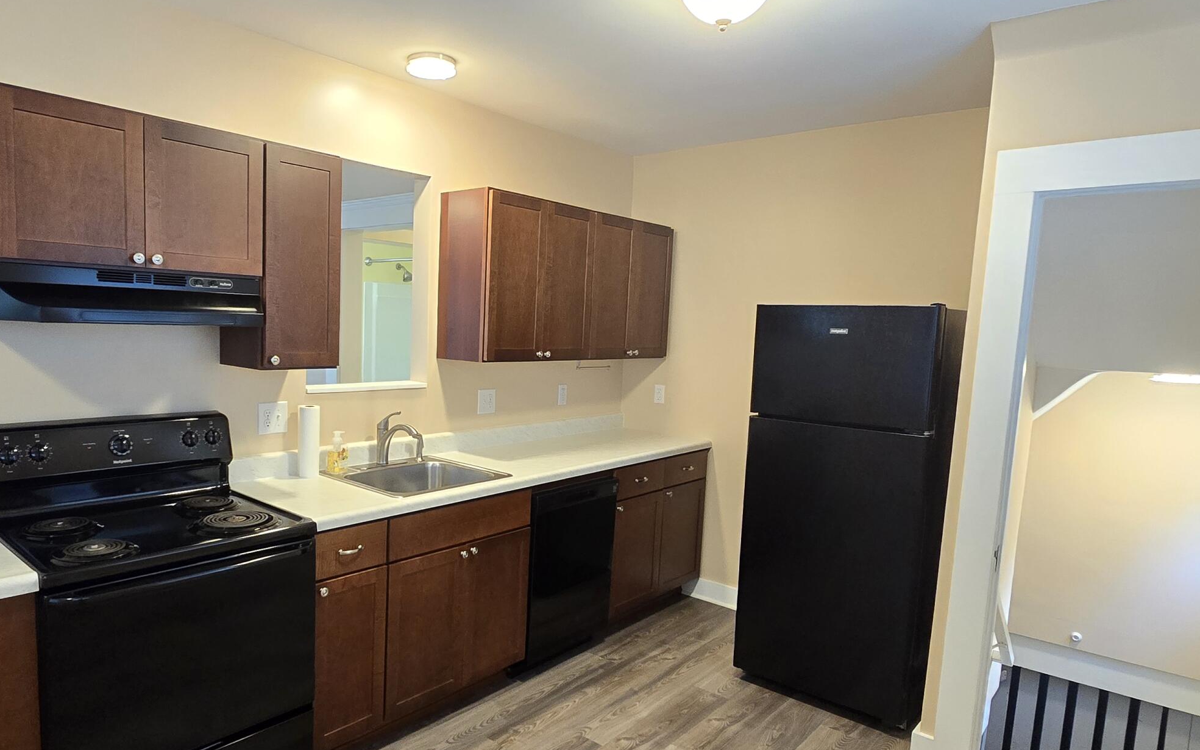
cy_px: 405
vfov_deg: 57.2
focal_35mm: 21
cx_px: 520
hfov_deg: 81.9
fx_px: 687
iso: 500
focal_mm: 2.2
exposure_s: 1/60
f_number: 2.2
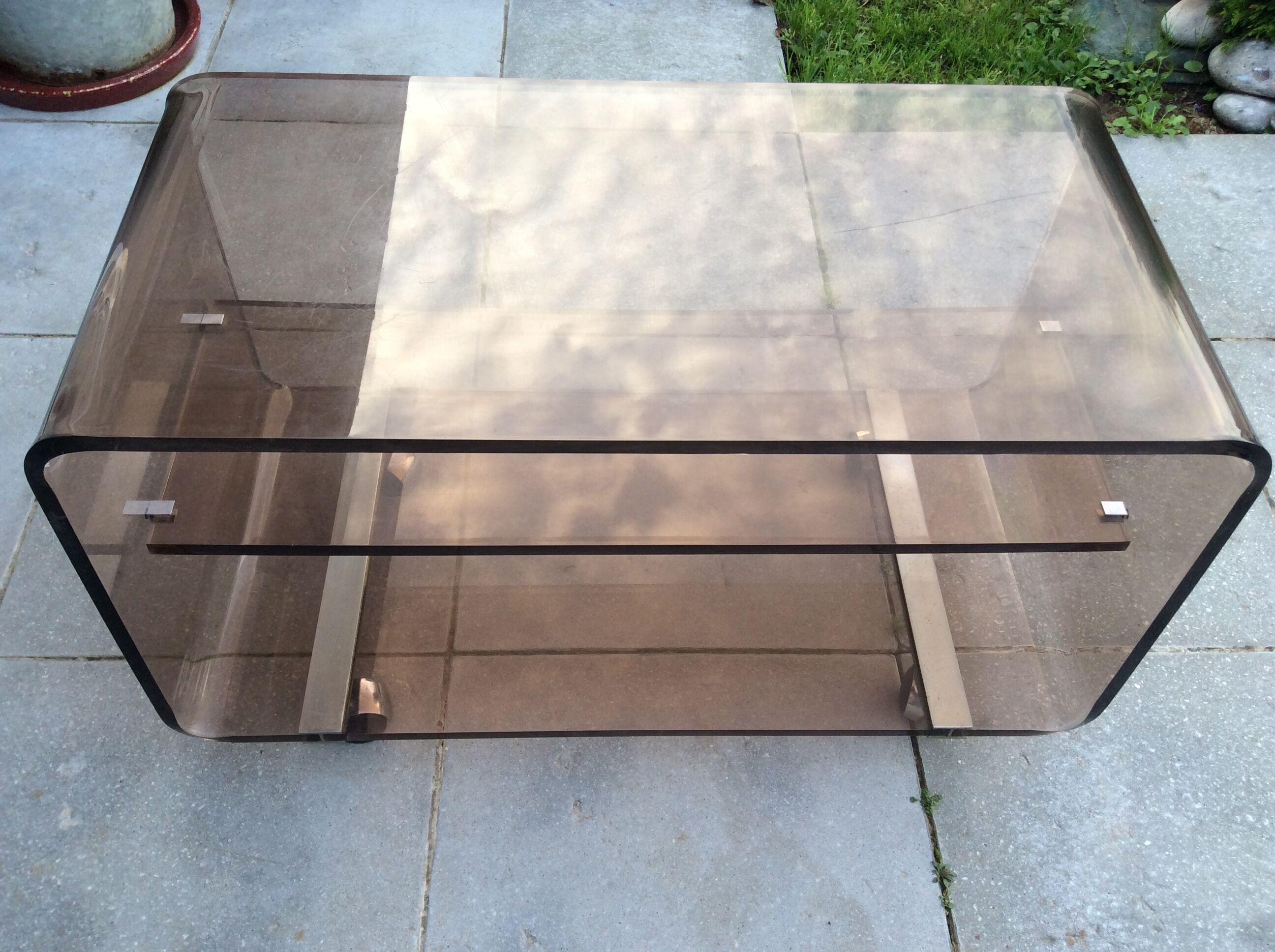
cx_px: 638
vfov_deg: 44.1
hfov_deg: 56.9
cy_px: 476
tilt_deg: -50.1
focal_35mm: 32
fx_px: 1177
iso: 32
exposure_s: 1/100
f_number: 2.4
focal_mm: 3.3
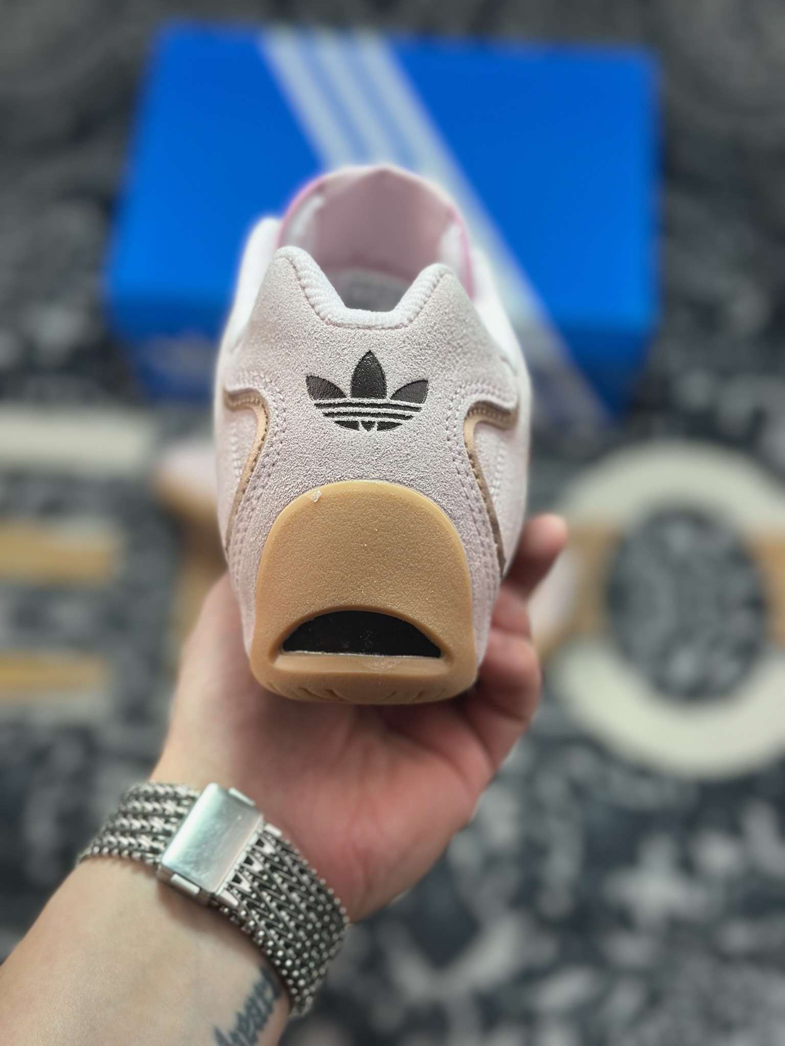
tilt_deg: -60.4
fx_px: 1451
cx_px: 392
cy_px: 523
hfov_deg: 30.3
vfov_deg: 39.7
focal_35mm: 48
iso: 80
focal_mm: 6.86
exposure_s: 1/714
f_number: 1.78
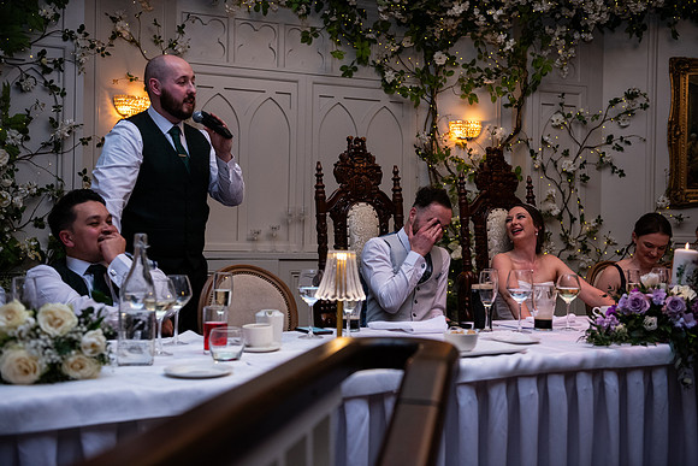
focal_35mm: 40
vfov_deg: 33.4
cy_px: 233
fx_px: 776
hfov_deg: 48.4
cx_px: 349
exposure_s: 1/160
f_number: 3.5
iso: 1000
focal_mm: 40
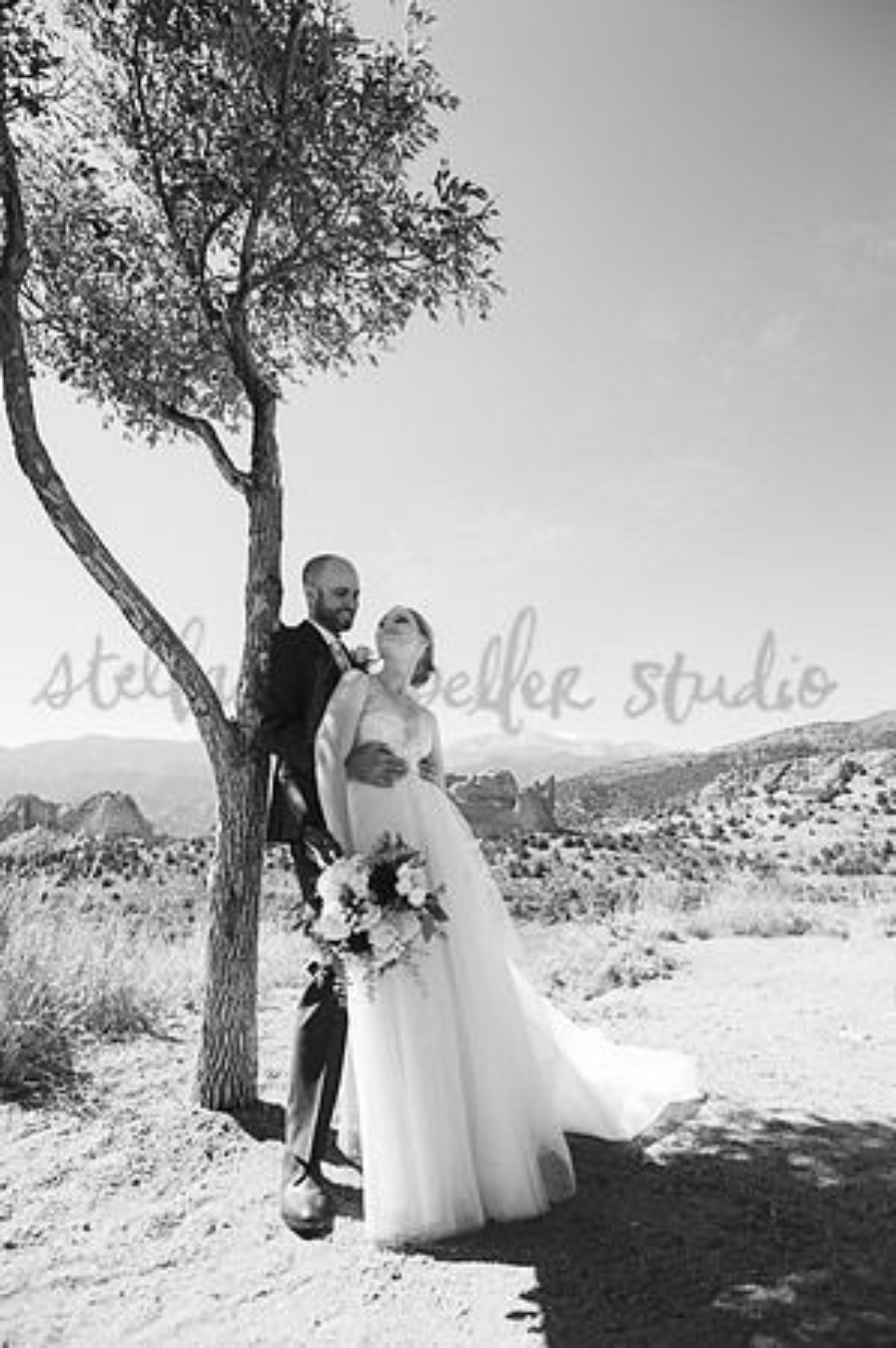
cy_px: 674
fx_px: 636
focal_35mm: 17
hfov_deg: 70.3
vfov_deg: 93.3
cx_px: 448
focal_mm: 17
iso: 200
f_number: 4.5
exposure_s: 1/400
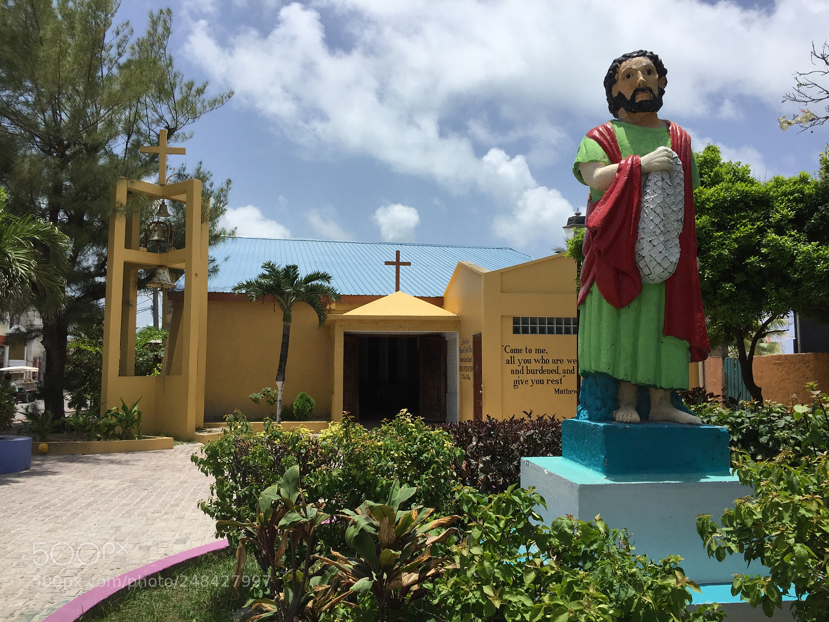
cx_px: 414
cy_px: 311
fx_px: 695
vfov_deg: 48.2
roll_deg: -0.7
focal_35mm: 29
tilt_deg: +4.6
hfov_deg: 61.7
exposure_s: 1/2825
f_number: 2.2
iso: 32
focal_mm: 4.15
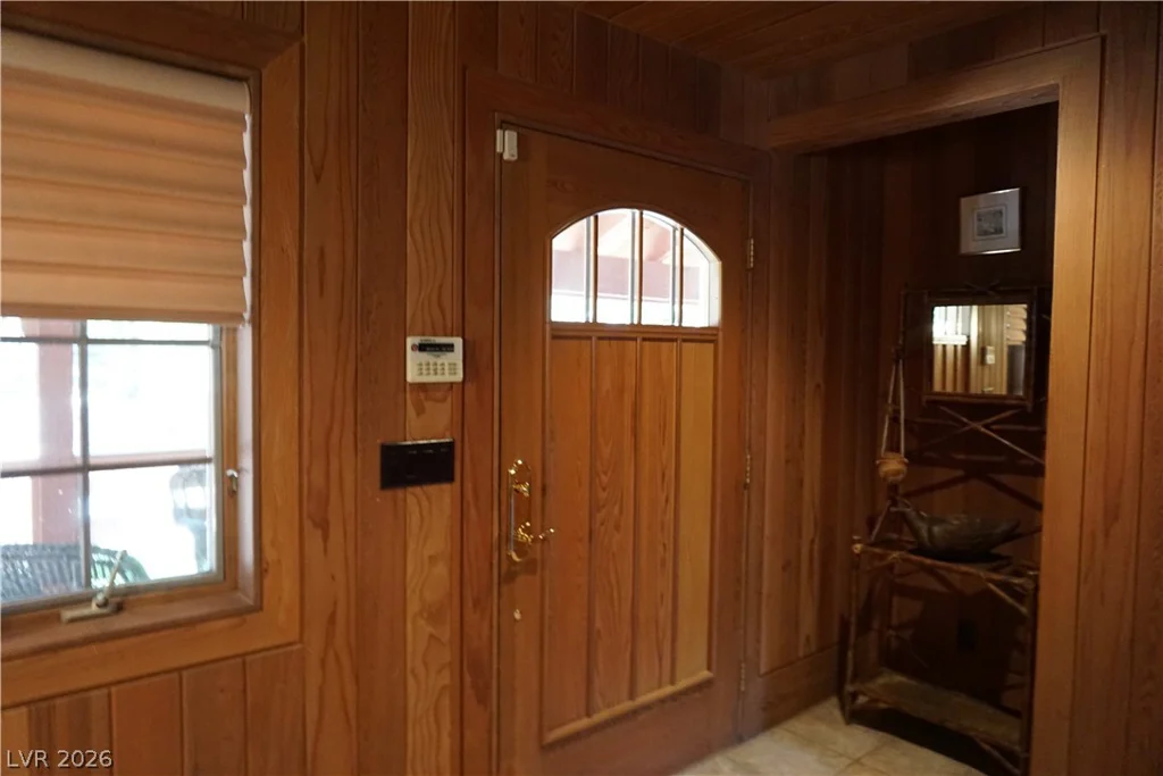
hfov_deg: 73.7
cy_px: 388
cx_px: 582
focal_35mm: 24
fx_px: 775
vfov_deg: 53.1
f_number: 3.5
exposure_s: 1/100
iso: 3200
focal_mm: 16
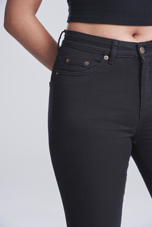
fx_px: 1012
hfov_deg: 8.6
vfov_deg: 12.8
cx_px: 76
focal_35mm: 160
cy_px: 114
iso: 400
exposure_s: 1/160
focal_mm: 160
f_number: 10
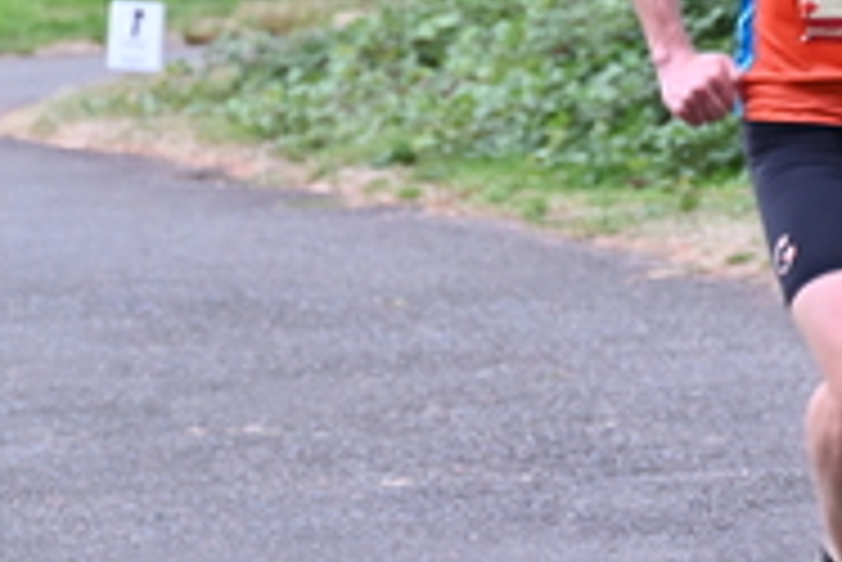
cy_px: -155
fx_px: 8262
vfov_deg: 3.9
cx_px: 883
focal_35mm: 353
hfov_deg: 5.8
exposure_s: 1/125
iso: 1100
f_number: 6.3
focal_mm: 120
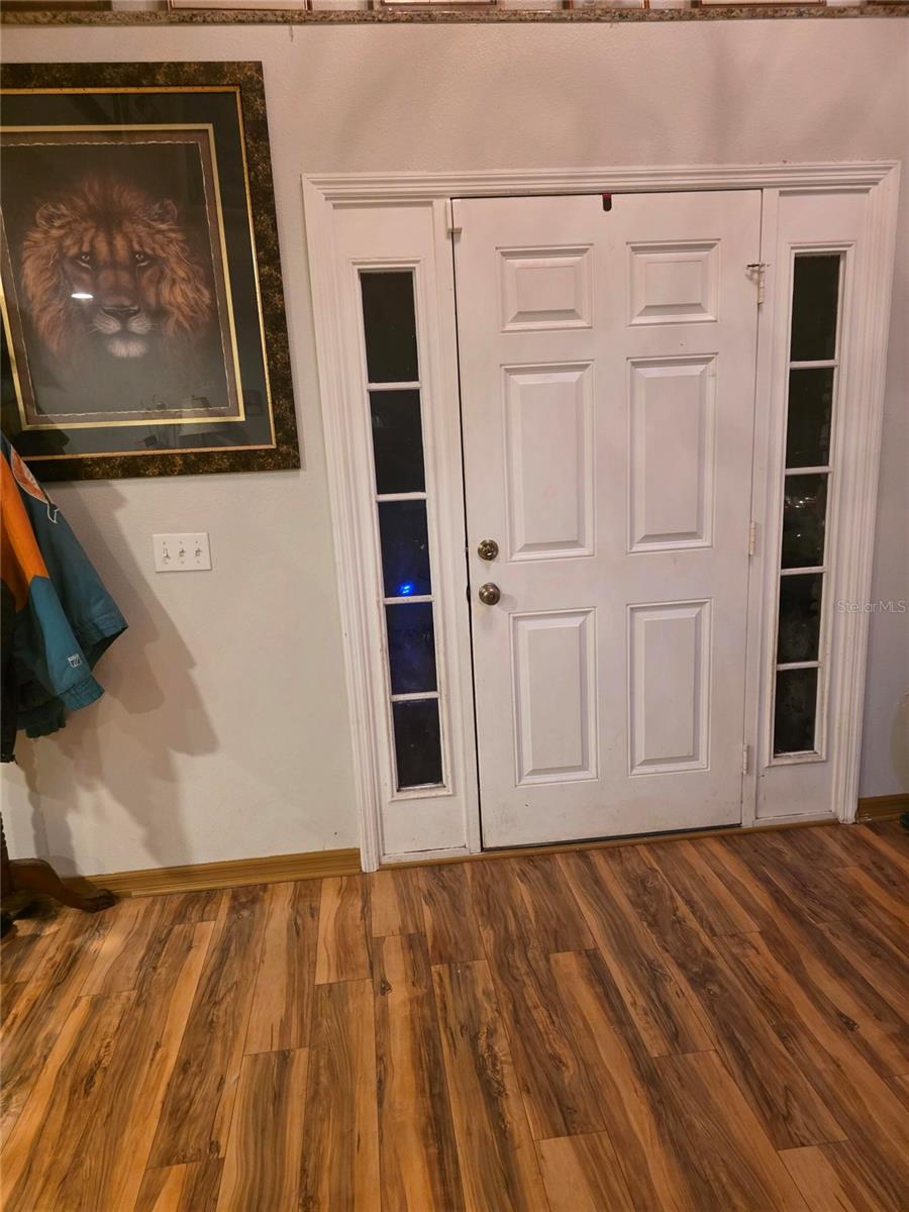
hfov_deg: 58.9
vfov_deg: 73.9
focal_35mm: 23
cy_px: 606
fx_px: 805
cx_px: 454
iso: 1250
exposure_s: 1/120
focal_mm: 6.3
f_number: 1.7
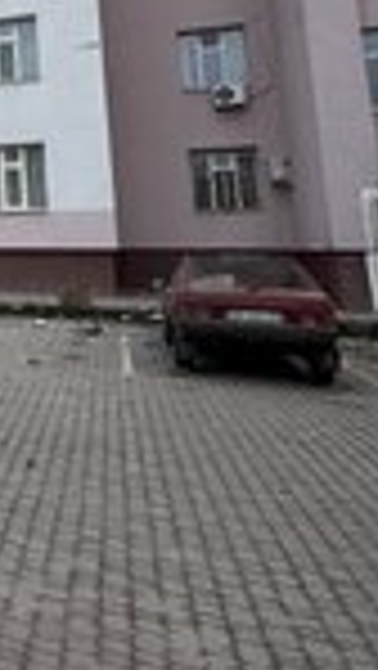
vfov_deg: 46.7
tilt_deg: +9.0
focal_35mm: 41
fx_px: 729
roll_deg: -0.1
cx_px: -270
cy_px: 130
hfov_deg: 21.3
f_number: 2.2
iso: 40
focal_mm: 2.22
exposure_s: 1/720
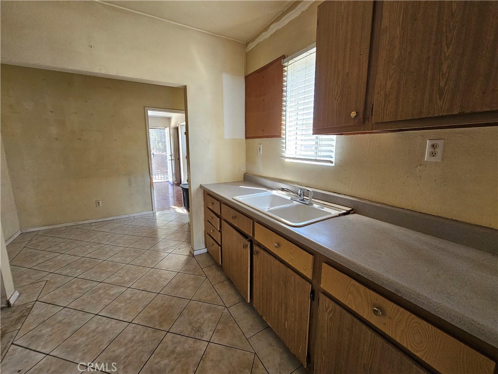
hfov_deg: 106.2
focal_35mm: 13
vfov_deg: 89.9
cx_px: 249
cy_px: 187
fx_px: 187
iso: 160
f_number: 2.2
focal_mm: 2.2
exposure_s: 1/60
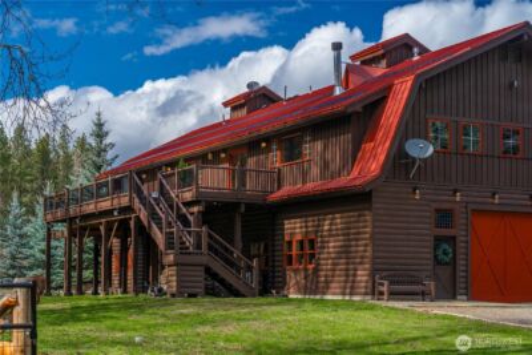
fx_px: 1035
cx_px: 266
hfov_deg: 28.8
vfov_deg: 19.5
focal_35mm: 70
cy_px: 178
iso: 125
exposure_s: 1/250
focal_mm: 70
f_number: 5.6
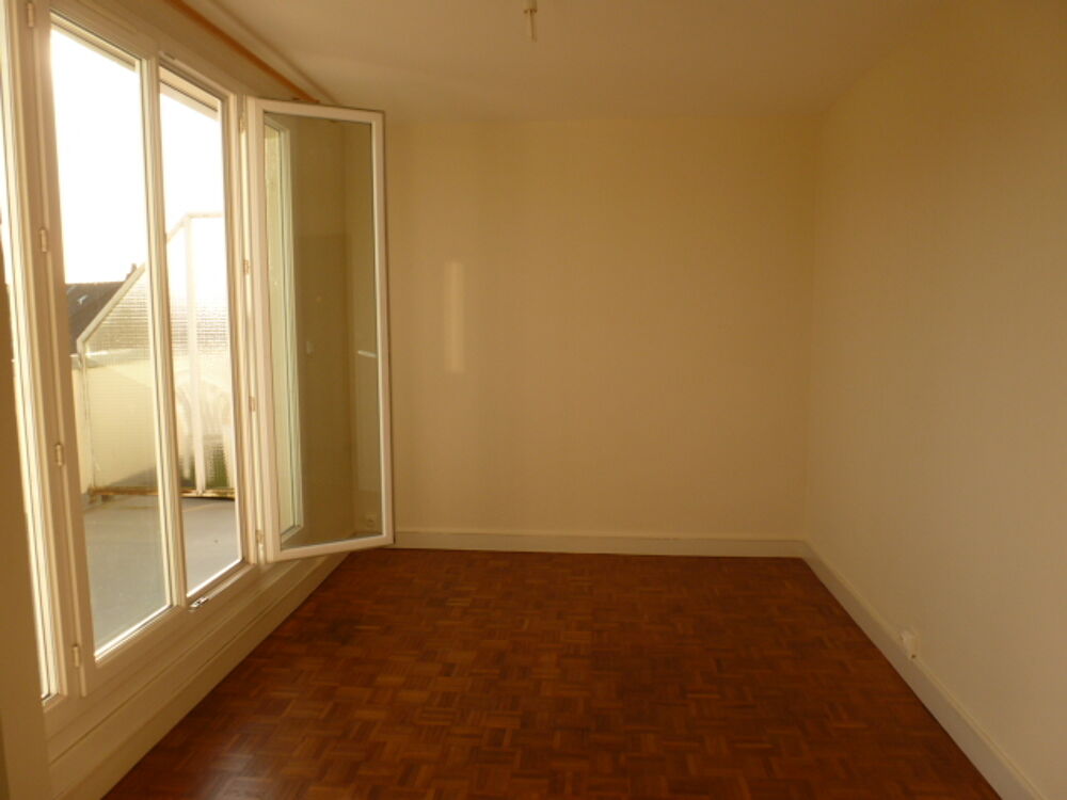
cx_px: 534
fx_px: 740
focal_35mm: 24
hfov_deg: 71.6
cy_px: 400
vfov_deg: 56.8
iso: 100
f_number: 4
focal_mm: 4.3
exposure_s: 1/200
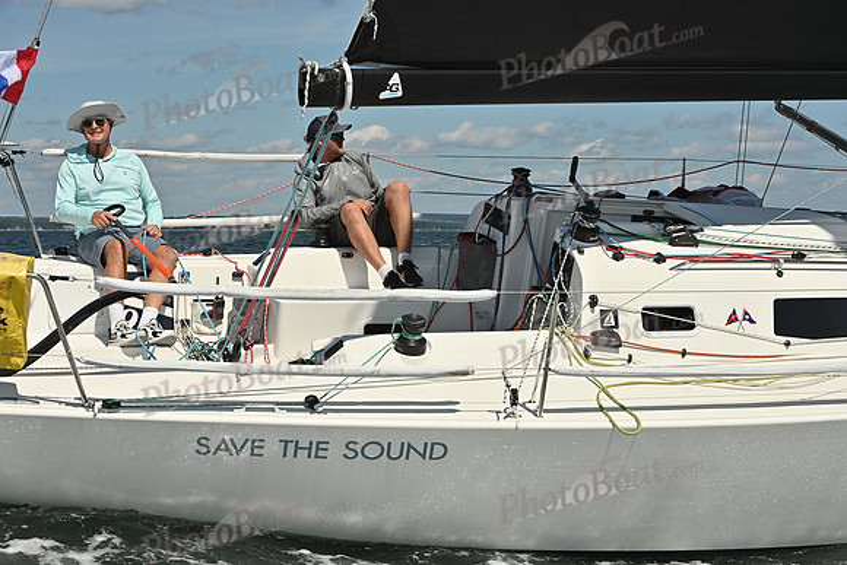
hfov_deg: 28.8
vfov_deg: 19.5
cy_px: 282
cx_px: 424
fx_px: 1647
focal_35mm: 70
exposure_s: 1/1250
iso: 250
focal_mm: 70
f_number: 11
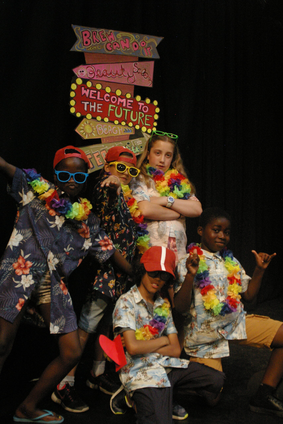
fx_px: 495
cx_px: 142
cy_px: 212
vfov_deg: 46.4
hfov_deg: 31.9
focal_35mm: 42
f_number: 4.5
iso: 1600
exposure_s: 1/125
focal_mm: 28
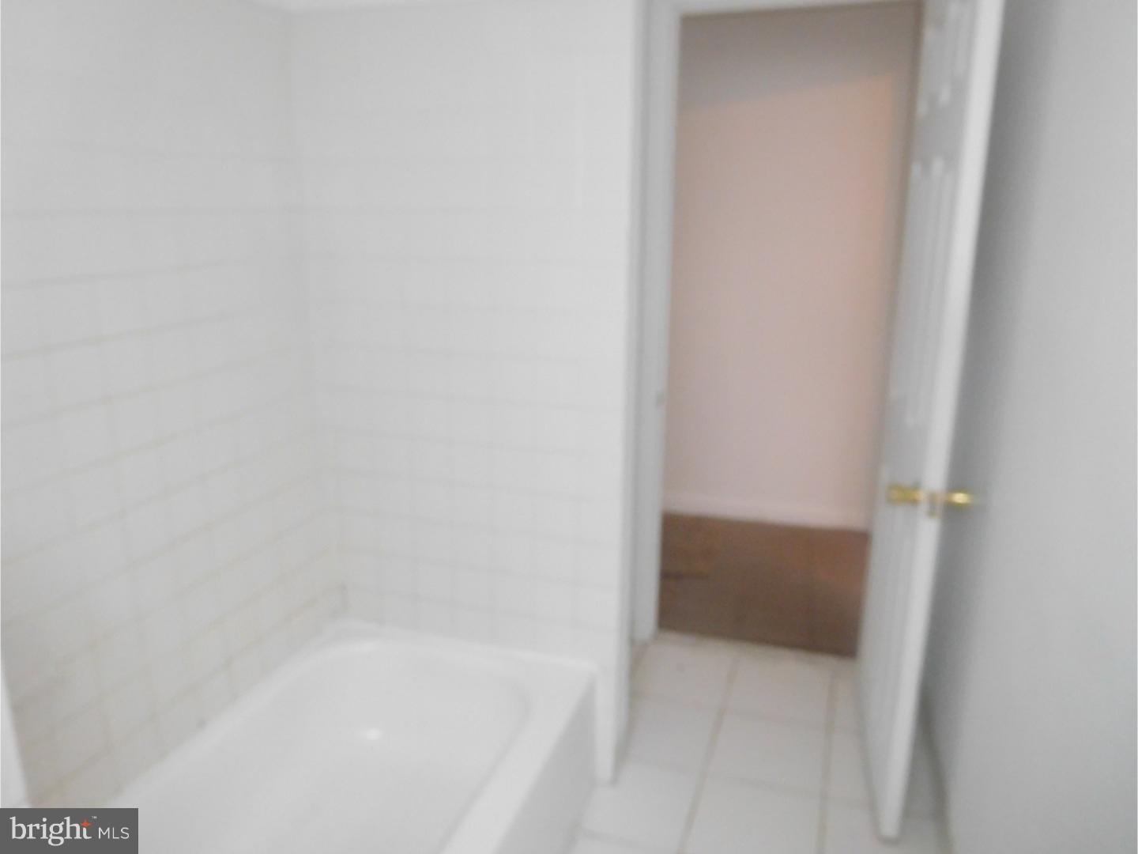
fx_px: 822
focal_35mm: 25
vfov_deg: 54.9
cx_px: 569
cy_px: 427
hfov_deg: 69.4
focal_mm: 4.5
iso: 400
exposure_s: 1/30
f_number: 3.4
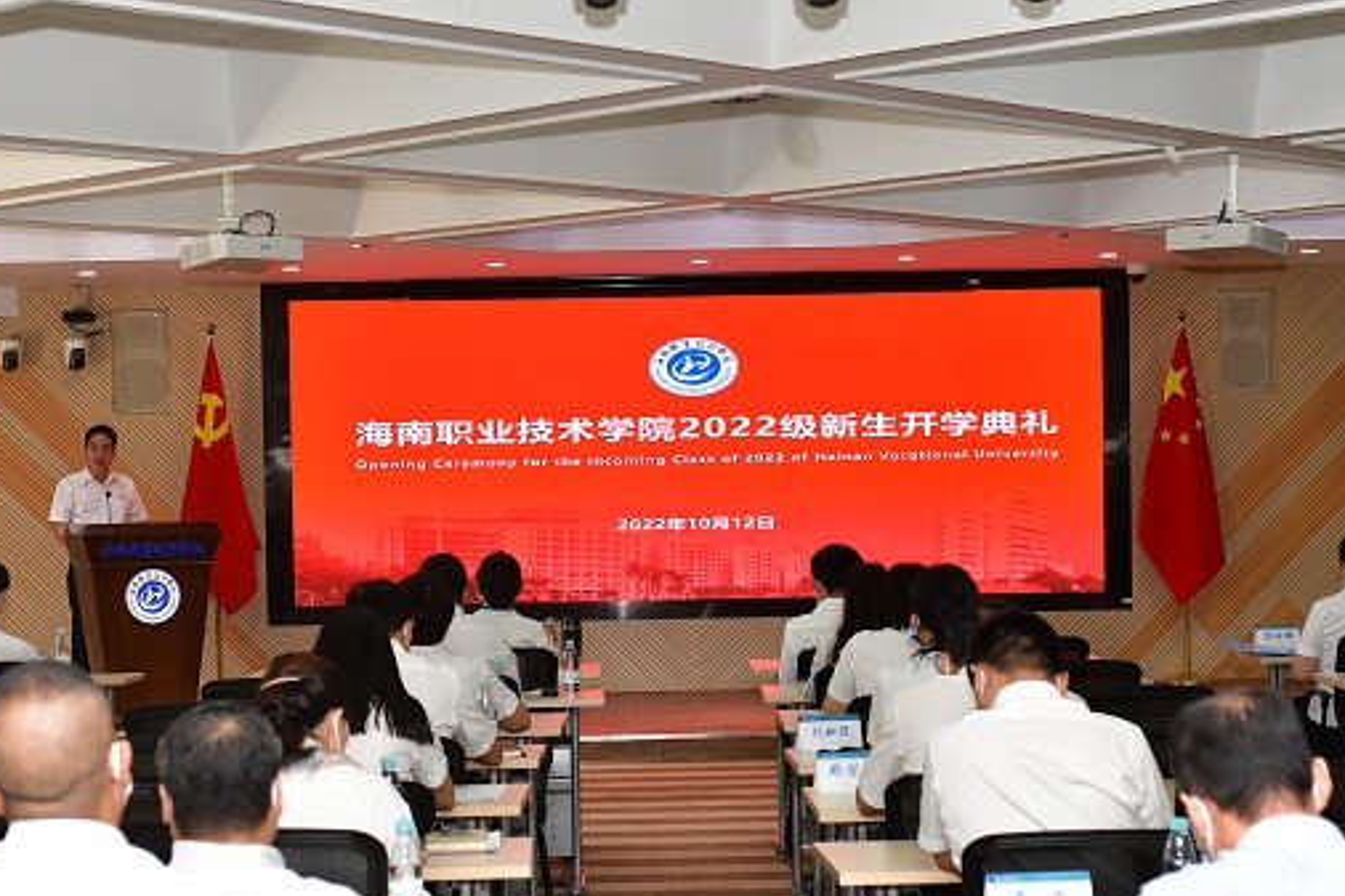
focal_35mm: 73
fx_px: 2715
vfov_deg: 18.7
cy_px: 596
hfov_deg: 27.8
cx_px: 680
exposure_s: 1/125
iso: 400
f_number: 4.5
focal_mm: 35
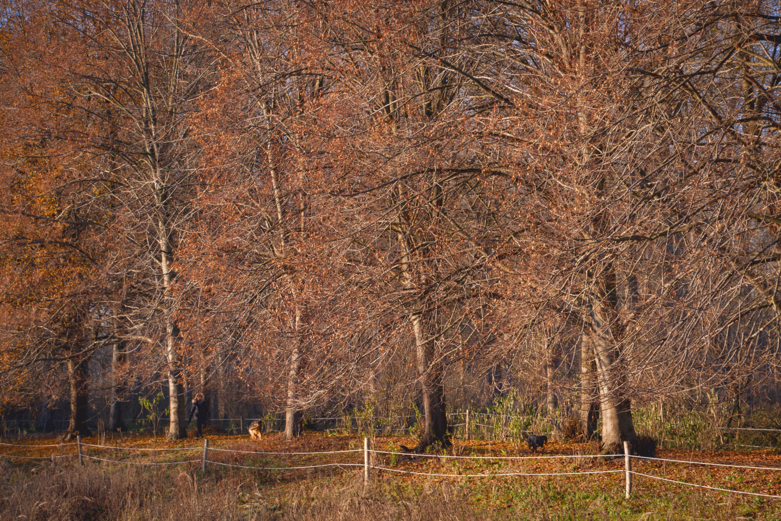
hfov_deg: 17.5
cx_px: 390
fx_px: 2538
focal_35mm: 117
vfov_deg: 11.7
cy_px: 260
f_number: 7.1
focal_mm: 78
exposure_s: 1/200
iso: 200
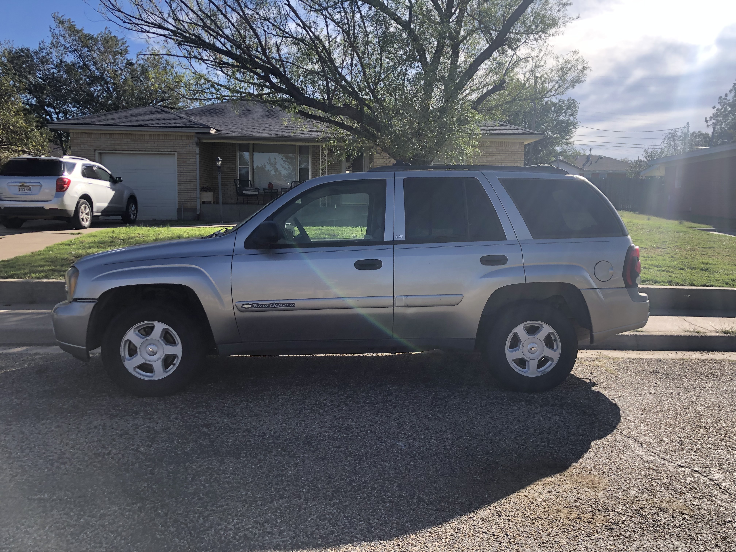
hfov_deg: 63.4
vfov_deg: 49.7
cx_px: 368
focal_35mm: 28
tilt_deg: -7.4
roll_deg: -0.2
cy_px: 276
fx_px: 595
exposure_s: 1/941
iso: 20
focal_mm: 4
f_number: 1.8
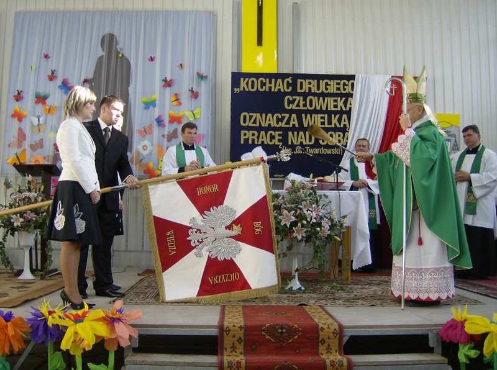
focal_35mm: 36
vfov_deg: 39.5
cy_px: 185
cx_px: 248
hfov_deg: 51.5
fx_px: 516
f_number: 2.8
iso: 109
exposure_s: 1/64
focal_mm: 6
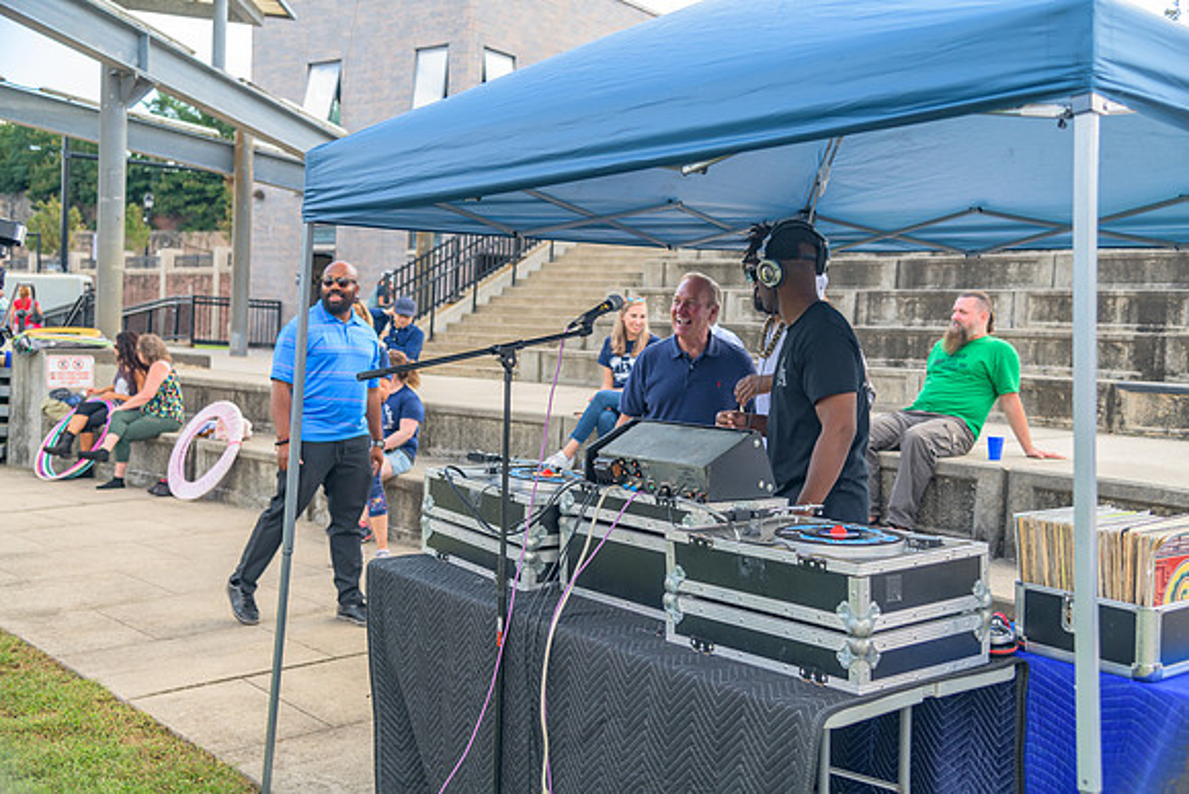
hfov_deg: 50.7
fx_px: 1255
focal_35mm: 38
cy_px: 397
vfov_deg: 35.1
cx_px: 594
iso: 320
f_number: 4
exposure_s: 1/200
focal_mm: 38
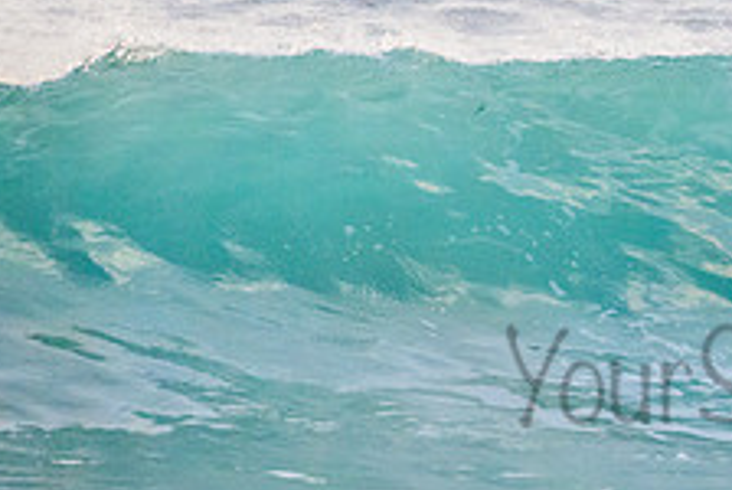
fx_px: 32270
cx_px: 1057
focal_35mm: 1585
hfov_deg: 1.3
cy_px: 208
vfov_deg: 0.9
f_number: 5.6
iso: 2000
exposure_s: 1/2000
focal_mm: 500
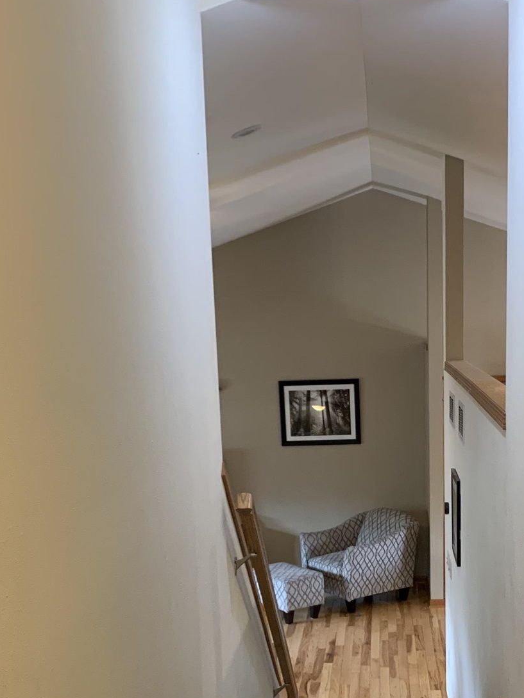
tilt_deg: -10.7
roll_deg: +1.3
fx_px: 1110
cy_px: 568
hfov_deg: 26.3
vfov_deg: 33.8
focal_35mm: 55
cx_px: 368
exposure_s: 1/60
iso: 250
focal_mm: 4.25
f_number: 1.8
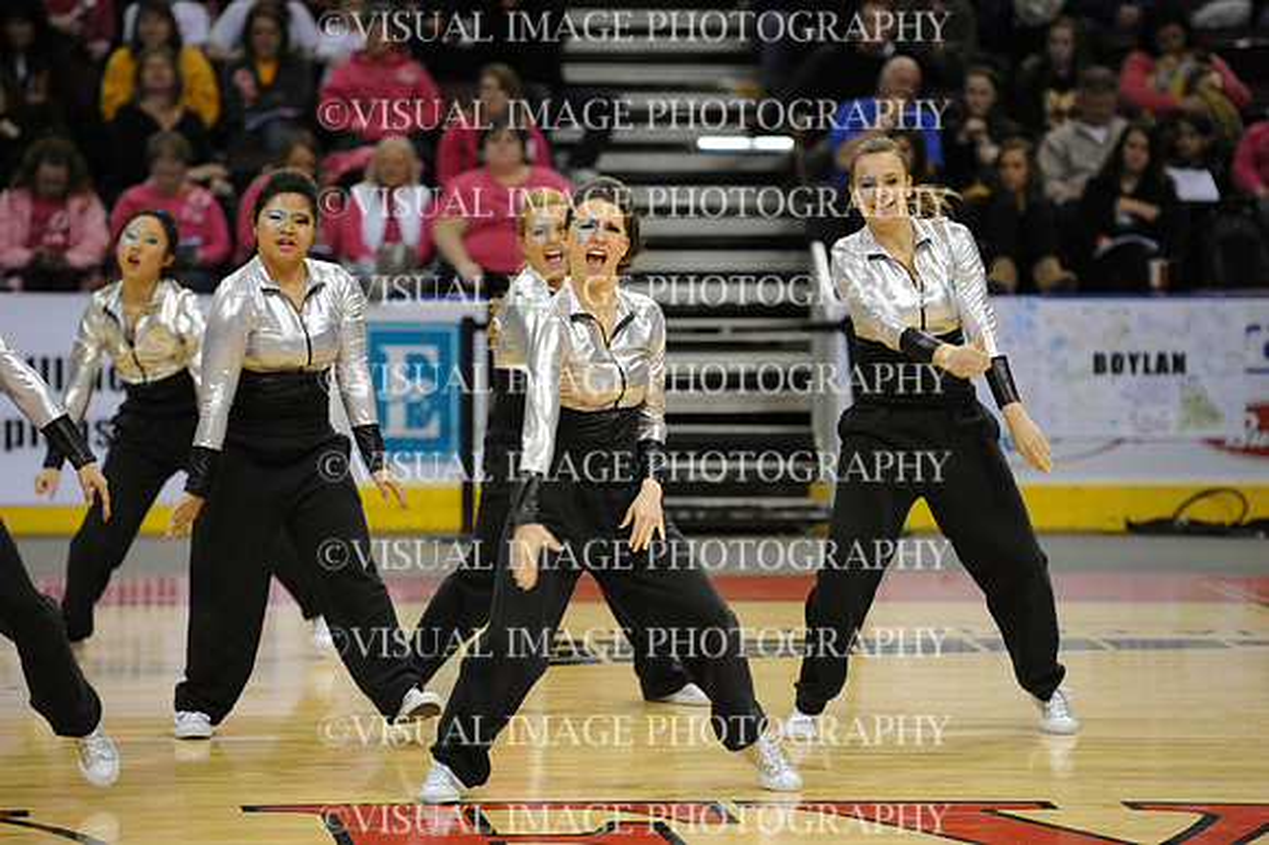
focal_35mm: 170
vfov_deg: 8.1
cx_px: 634
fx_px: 5989
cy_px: 422
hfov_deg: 12.1
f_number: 3.2
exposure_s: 1/640
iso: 5000
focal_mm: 170
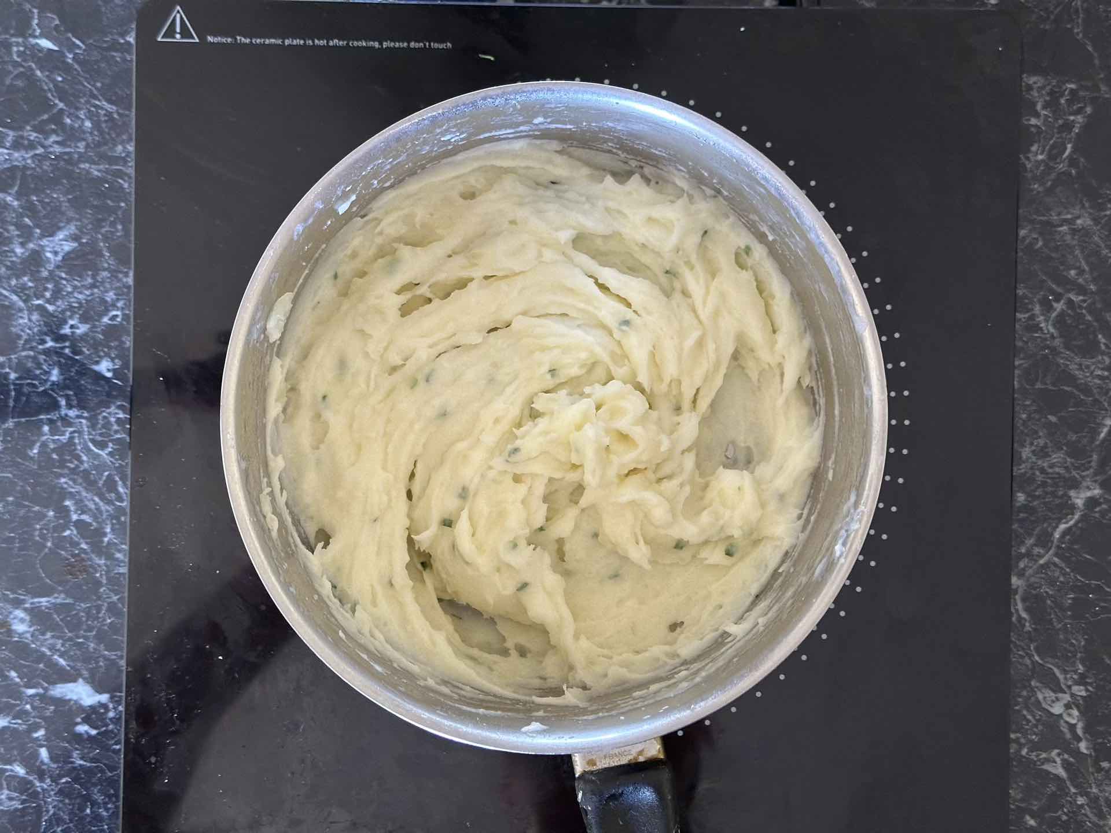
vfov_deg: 30.3
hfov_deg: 39.7
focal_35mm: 48
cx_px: 556
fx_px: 1541
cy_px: 416
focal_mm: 6.86
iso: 320
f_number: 1.78
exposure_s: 1/40
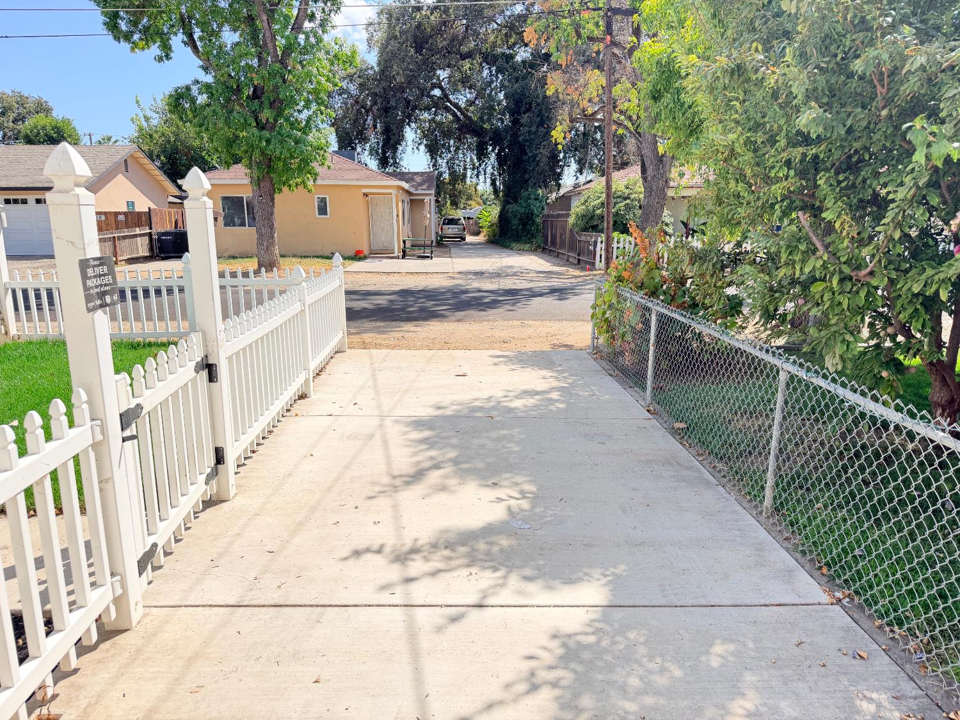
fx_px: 666
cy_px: 360
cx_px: 480
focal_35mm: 24
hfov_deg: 71.6
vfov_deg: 56.8
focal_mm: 6.76
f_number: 1.78
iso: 100
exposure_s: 1/1005
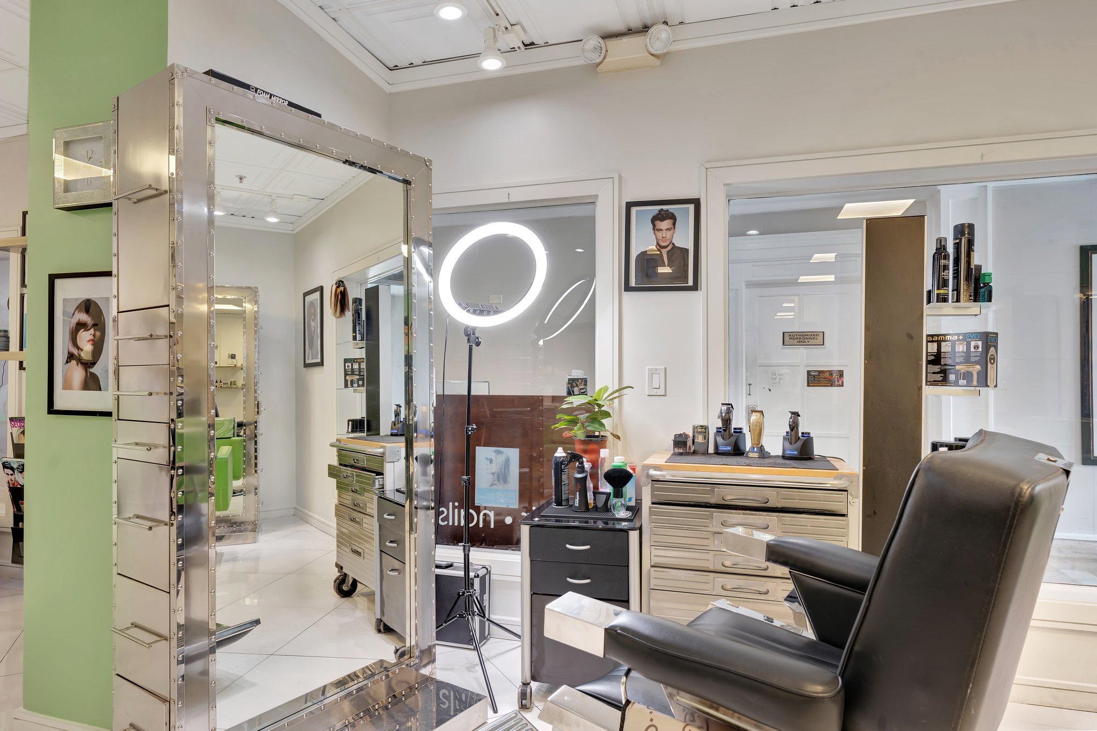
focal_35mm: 21
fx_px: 637
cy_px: 366
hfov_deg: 81.5
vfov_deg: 59.7
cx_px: 548
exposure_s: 1/4
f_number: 8
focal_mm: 20.9
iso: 400
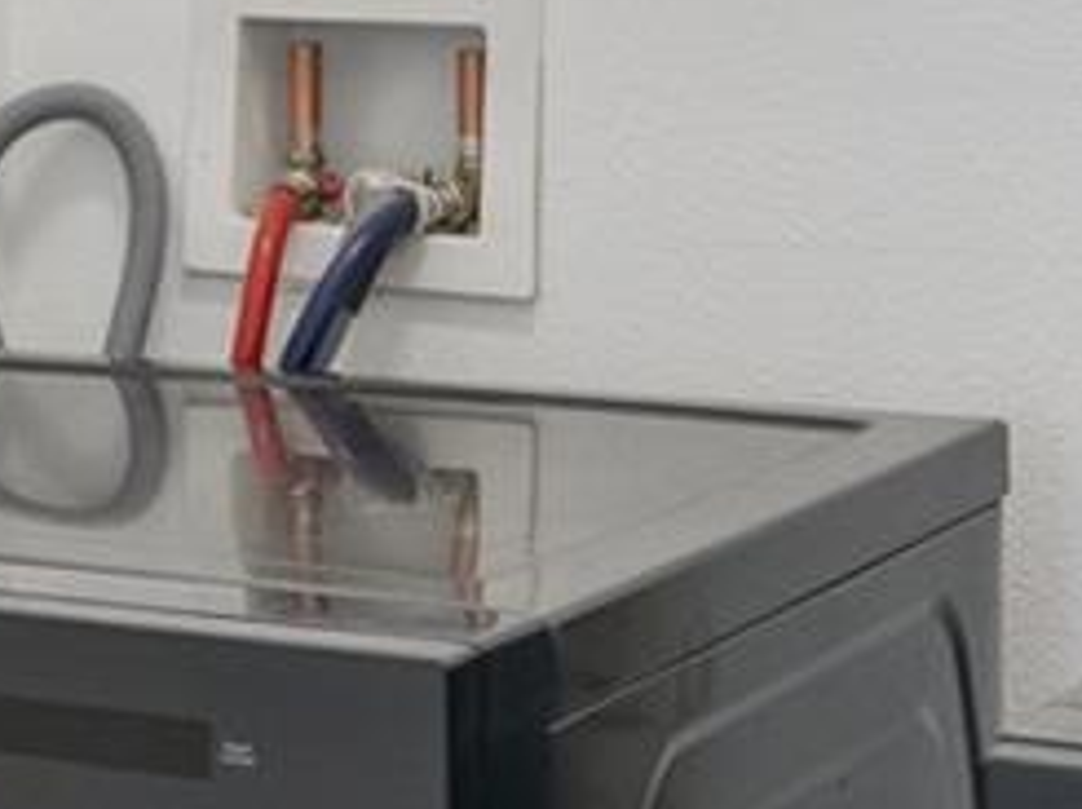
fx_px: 3340
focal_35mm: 107
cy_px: -115
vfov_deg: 13.5
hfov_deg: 17.7
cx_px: -137
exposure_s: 1/50
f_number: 8
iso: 1000
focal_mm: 17
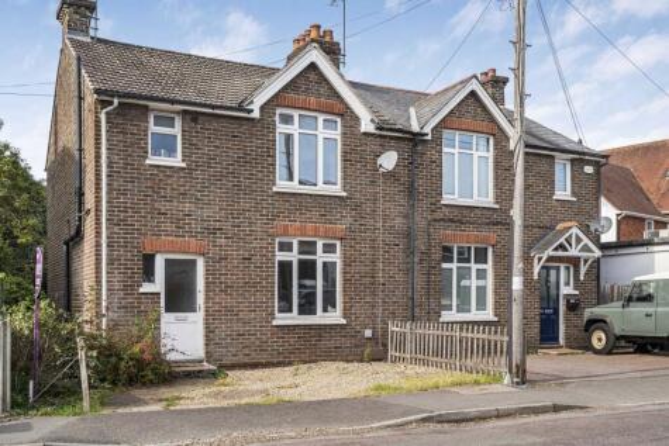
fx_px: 651
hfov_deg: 54.4
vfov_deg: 37.9
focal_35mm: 35
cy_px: 223
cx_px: 334
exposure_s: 1/250
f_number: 9
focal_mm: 35
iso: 250
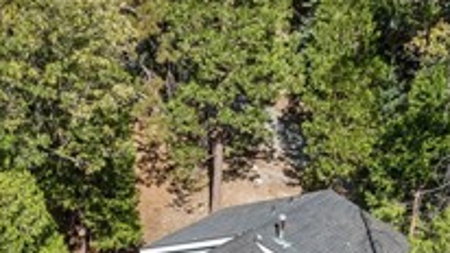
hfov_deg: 26.1
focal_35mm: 81
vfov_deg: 12.9
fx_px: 967
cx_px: 162
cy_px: 518
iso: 100
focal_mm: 12.3
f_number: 2.8
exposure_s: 1/60
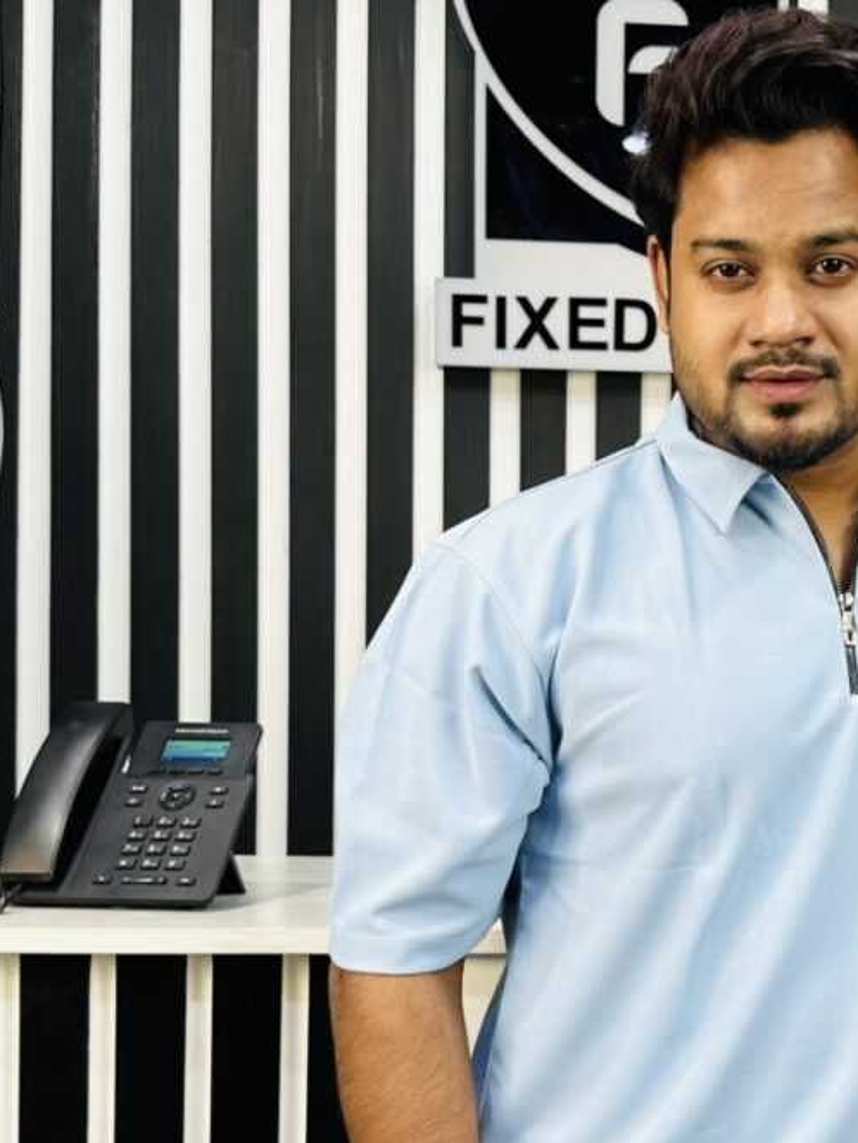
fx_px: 1916
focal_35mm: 58
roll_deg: -0.9
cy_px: 760
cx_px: 782
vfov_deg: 32.9
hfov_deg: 24.5
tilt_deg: -0.2
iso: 64
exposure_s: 1/100
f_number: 1.78
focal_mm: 6.86
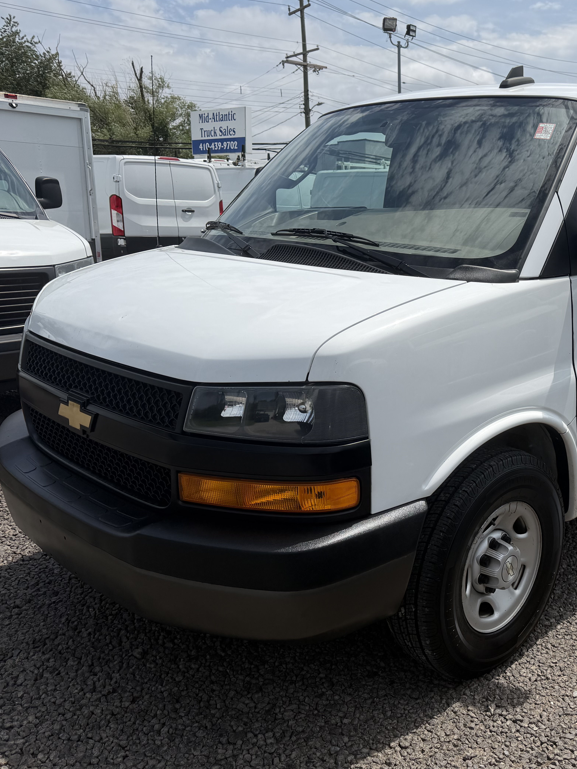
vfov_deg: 55.3
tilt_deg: -12.0
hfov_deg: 41.1
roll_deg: -0.9
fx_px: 733
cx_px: 463
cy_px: 386
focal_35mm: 33
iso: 80
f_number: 1.78
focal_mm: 6.76
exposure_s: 1/9091
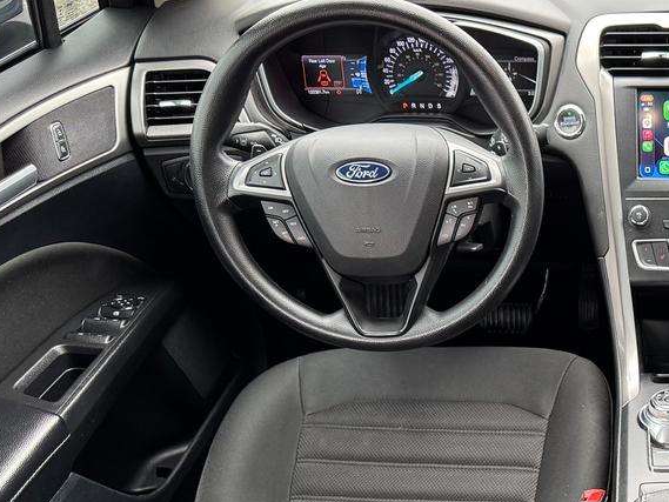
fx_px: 1044
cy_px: 450
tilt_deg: -37.1
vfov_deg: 26.2
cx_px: 701
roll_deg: -0.7
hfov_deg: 32.1
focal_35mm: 54
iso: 200
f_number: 1.78
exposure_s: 1/121
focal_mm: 6.76
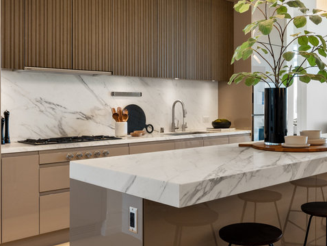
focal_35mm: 42
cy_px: 109
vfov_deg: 34.2
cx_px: 220
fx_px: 399
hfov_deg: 43.9
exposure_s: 1/10
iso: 400
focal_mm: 17.5
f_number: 11
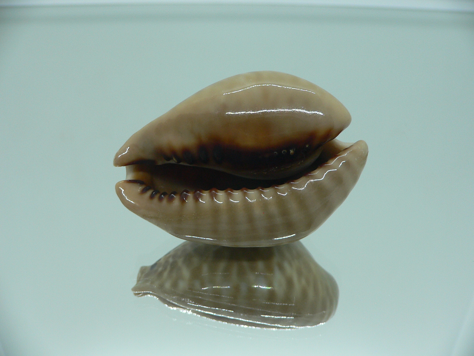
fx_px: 479
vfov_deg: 40.7
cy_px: 178
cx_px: 237
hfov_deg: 52.6
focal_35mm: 35
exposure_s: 1/60
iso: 100
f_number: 2.8
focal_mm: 4.6
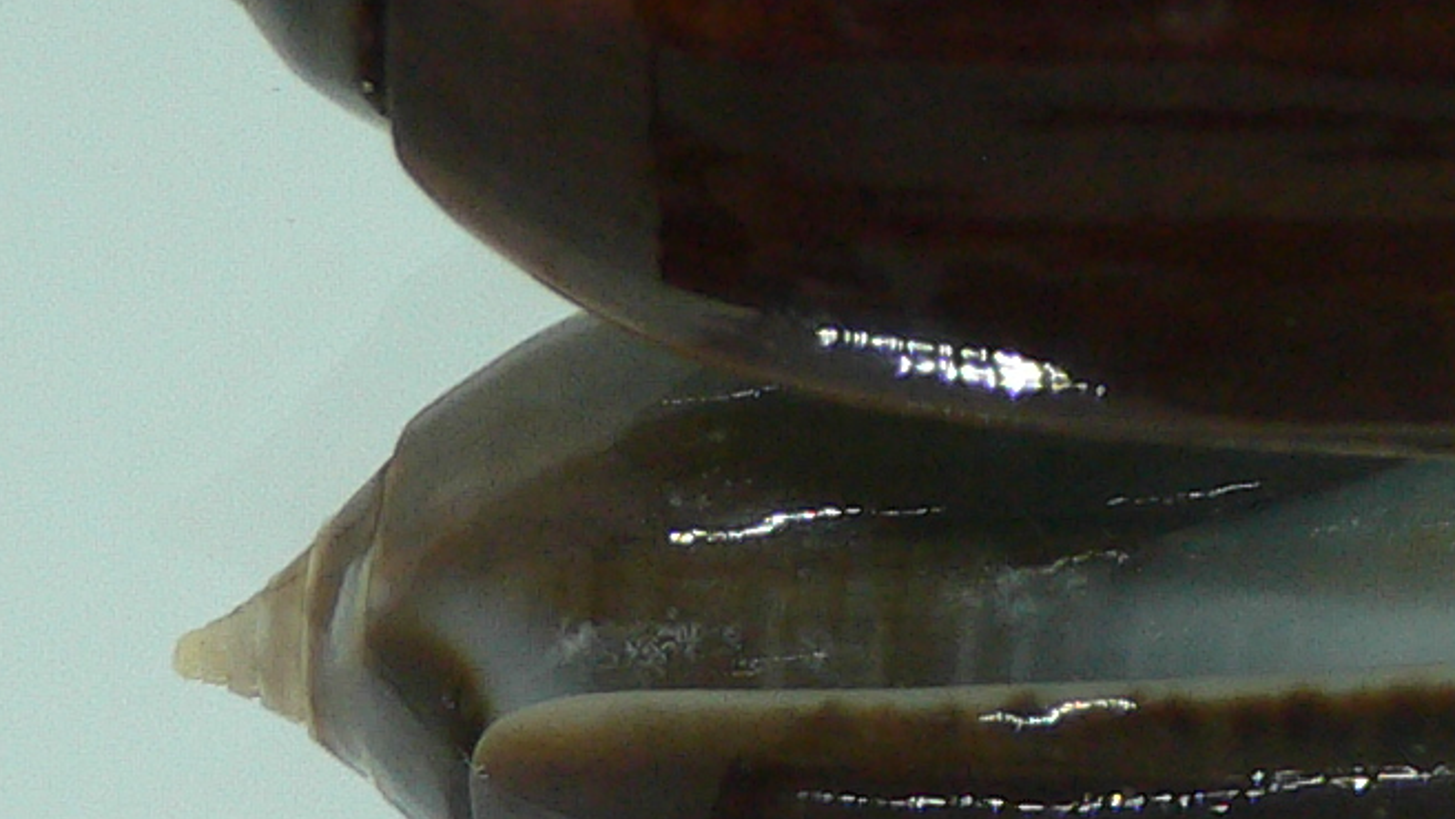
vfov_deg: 10.4
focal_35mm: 117
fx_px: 4515
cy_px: 288
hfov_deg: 17.9
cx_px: 1395
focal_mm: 4.6
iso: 150
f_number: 2.8
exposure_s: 1/60
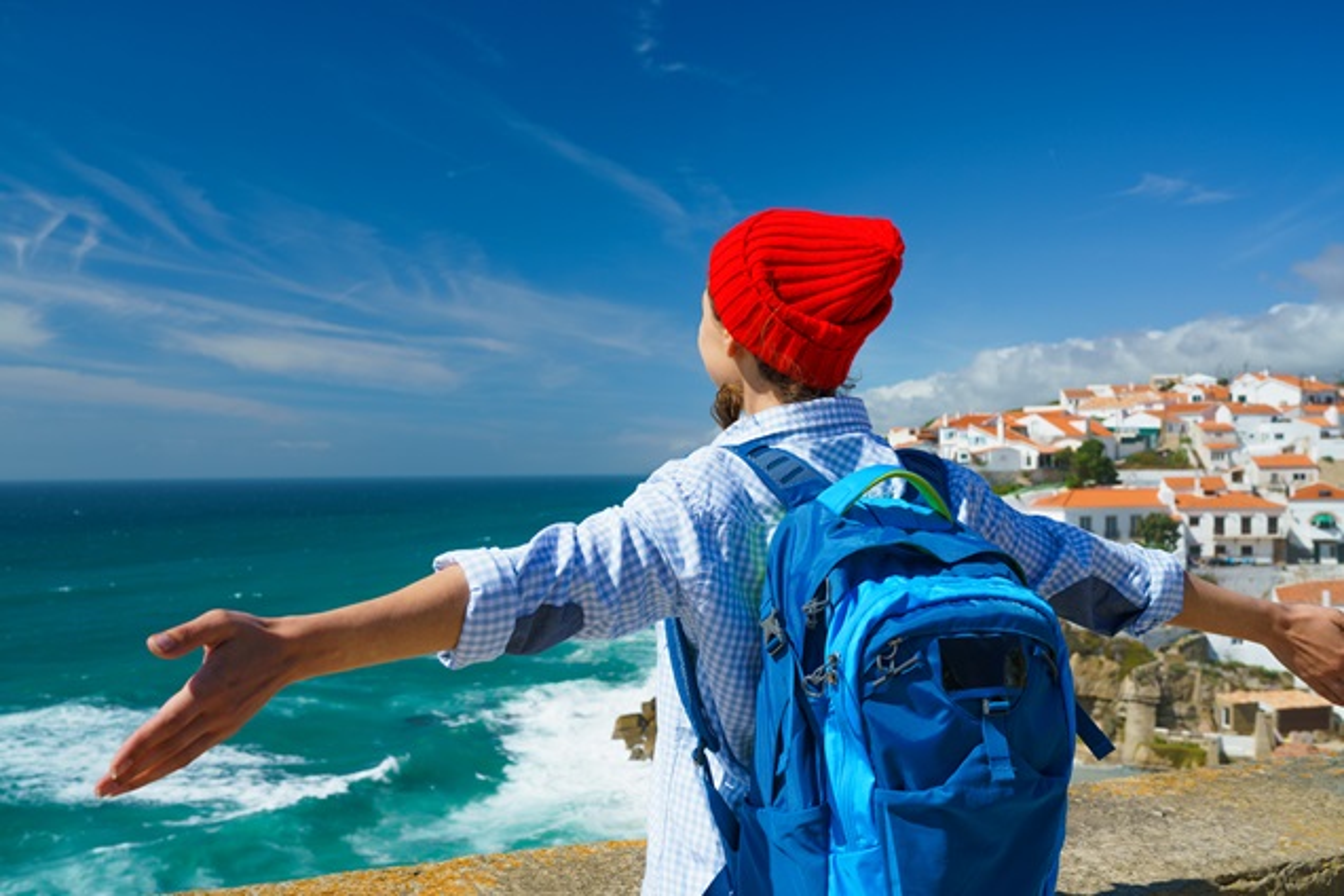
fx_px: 1307
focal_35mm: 35
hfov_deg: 54.4
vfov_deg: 37.9
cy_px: 448
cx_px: 672
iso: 125
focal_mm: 35
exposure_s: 1/320
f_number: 7.1
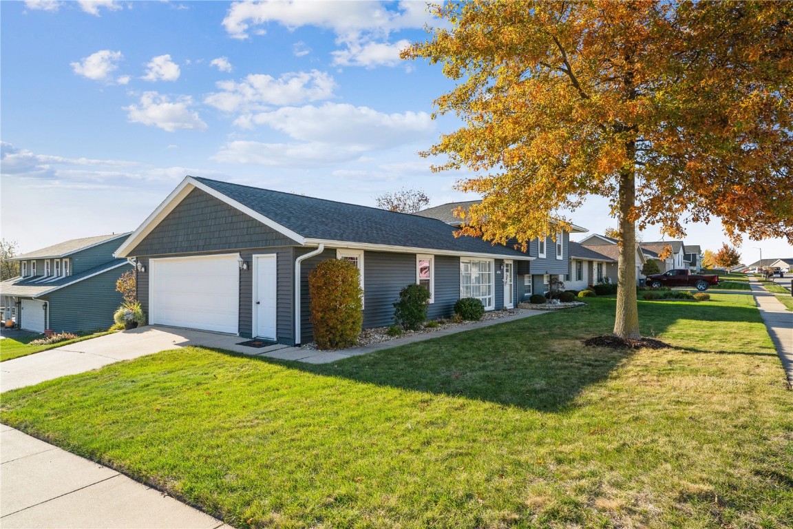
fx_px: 463
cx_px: 396
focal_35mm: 21
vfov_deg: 59.5
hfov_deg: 81.2
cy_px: 264
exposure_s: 1/60
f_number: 9
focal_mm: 21
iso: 160
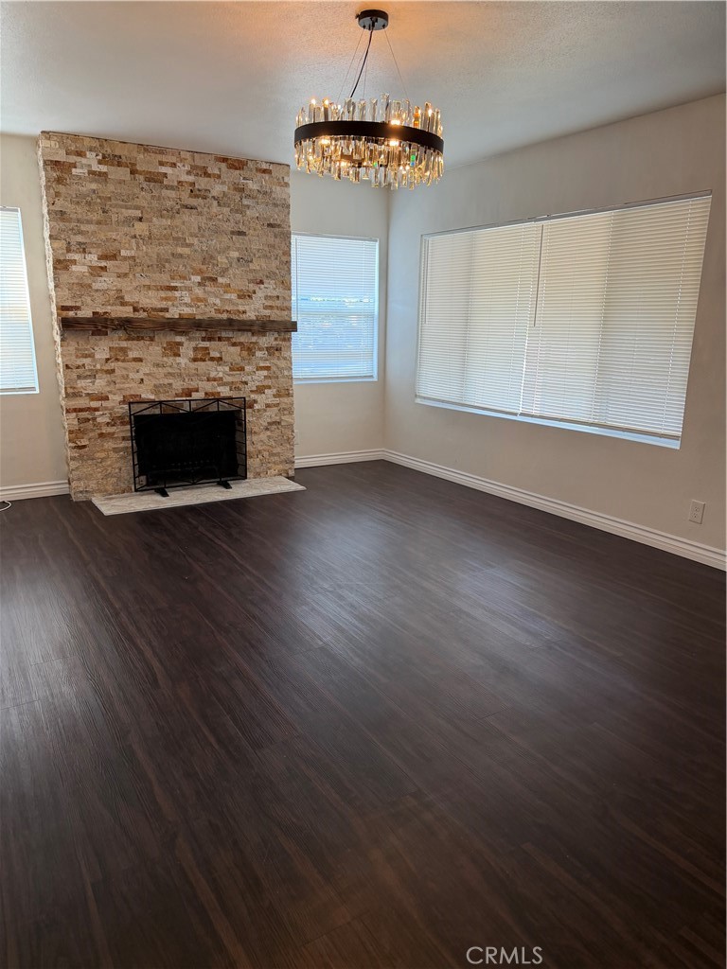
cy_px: 484
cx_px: 364
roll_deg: -0.1
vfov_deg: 71.6
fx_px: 672
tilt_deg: -13.9
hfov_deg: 56.8
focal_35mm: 24
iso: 160
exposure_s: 1/120
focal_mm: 6.76
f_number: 1.78
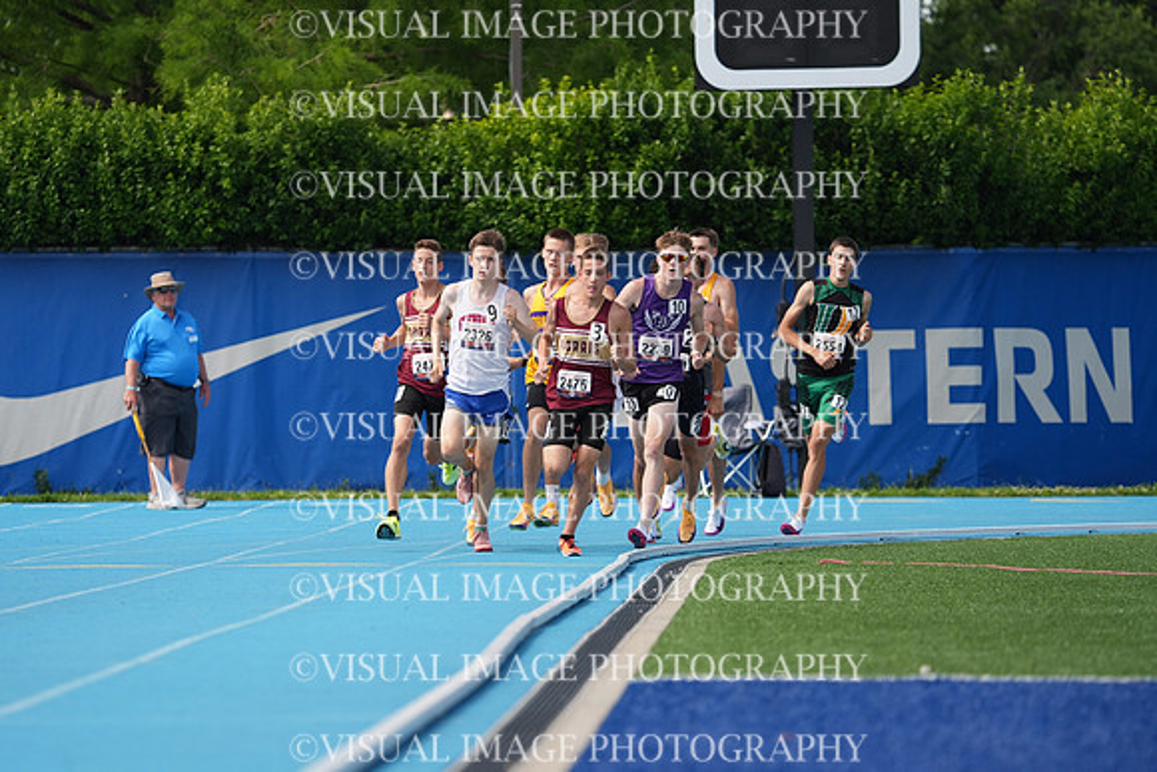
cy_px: 386
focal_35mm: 300
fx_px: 9643
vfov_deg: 4.6
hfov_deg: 6.9
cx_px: 578
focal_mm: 300
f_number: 6.3
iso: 500
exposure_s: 1/1250
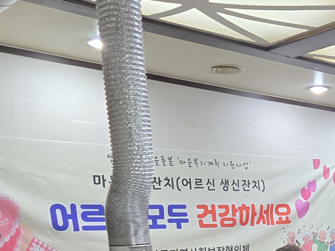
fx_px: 581
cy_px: 315
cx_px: 282
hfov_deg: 31.1
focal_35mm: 60
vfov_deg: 22.2
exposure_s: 1/120
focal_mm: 5.4
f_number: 1.8
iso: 250
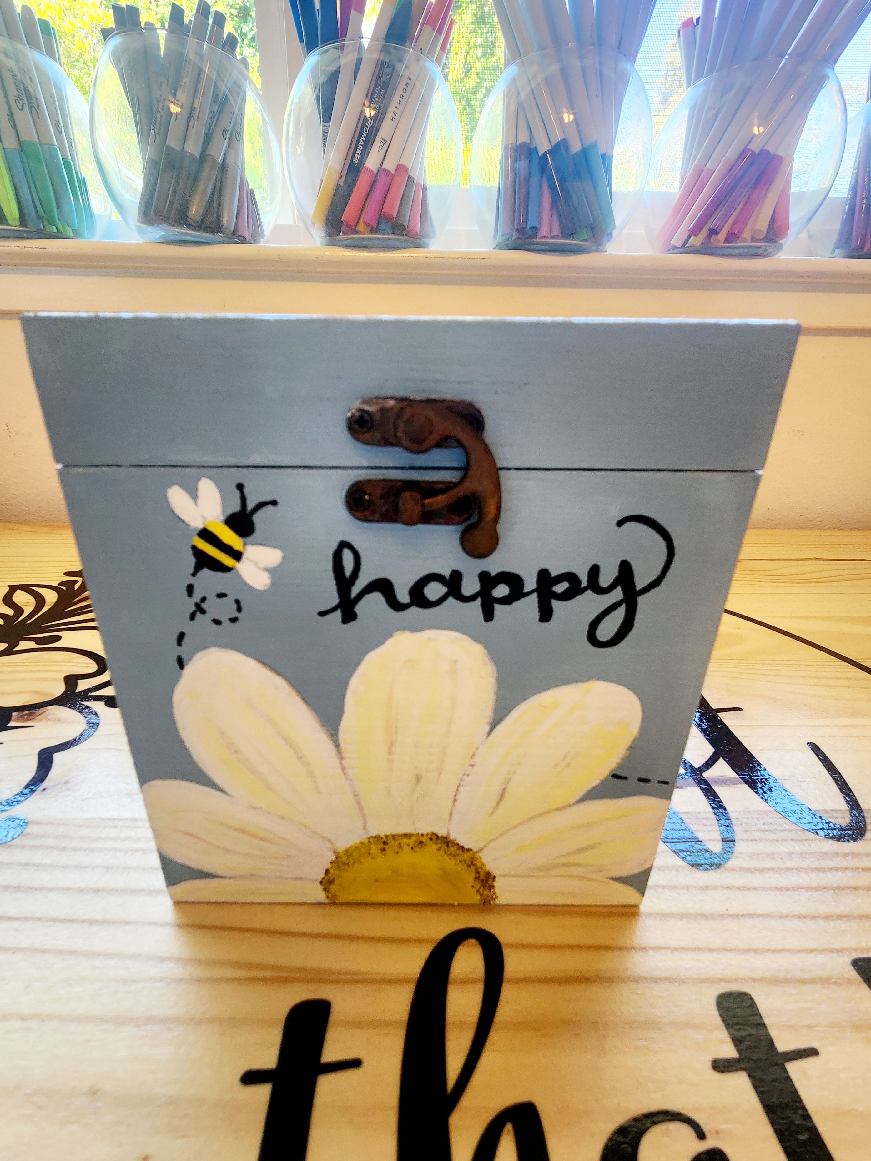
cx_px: 420
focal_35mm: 14
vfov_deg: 102.1
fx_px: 470
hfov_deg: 85.6
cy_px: 584
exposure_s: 1/60.2
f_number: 2.2
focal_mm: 2.2
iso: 200
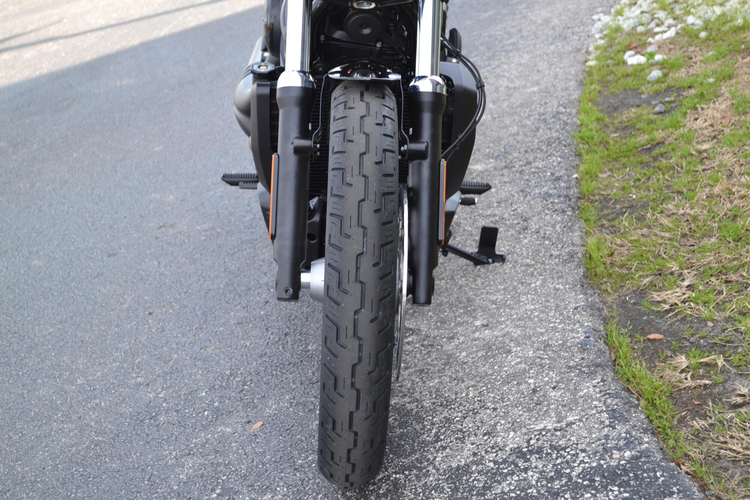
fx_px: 1250
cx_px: 375
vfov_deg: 22.6
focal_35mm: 60
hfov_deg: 33.4
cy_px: 250
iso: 180
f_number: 5.6
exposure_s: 1/125
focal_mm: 40
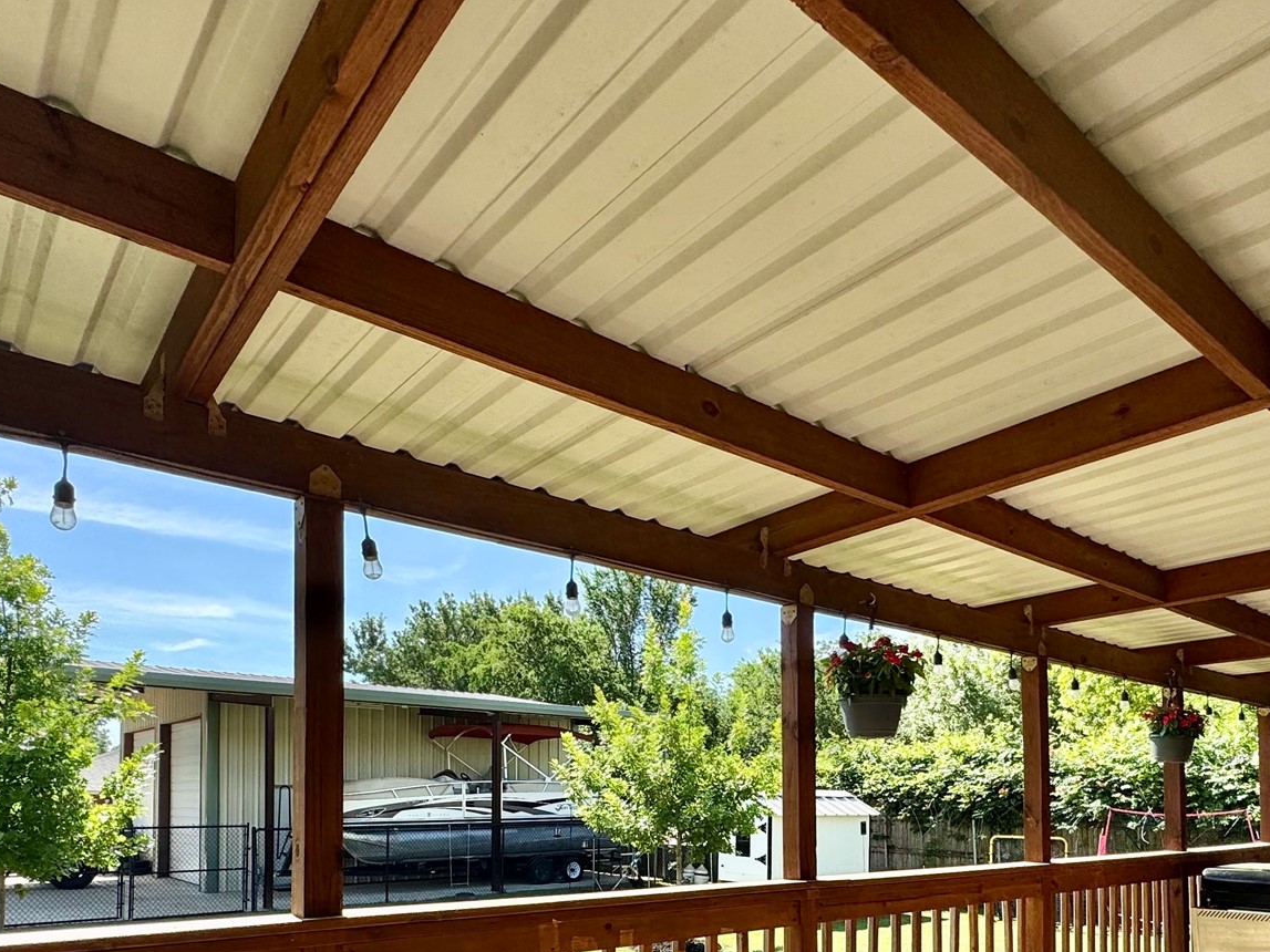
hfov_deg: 69.4
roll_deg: -0.1
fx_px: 917
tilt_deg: +2.4
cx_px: 659
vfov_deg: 51.1
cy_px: 778
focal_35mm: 25
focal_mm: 2.22
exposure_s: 1/1160
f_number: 2.2
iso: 40
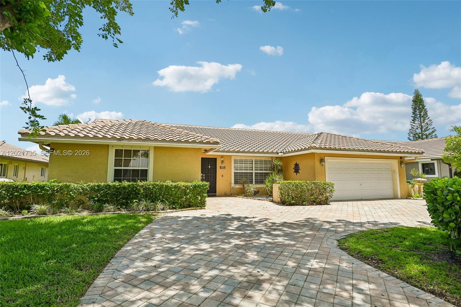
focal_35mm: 18
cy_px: 154
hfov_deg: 90.0
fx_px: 230
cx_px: 230
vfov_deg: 67.4
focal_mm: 18
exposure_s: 1/320
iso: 100
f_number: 7.1
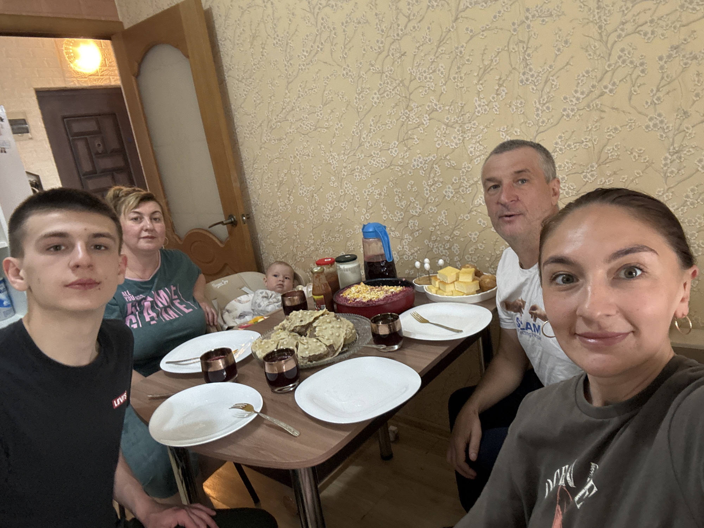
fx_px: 468
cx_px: 352
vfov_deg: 58.9
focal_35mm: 23
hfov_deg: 73.9
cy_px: 264
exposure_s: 1/33
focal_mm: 2.69
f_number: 1.9
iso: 250
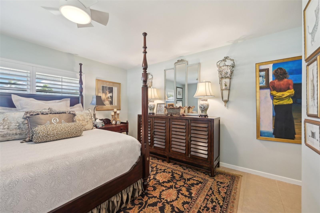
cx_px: 160
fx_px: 124
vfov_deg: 81.1
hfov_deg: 104.3
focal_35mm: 14
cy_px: 106
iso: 400
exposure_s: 1/6
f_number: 8
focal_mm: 14
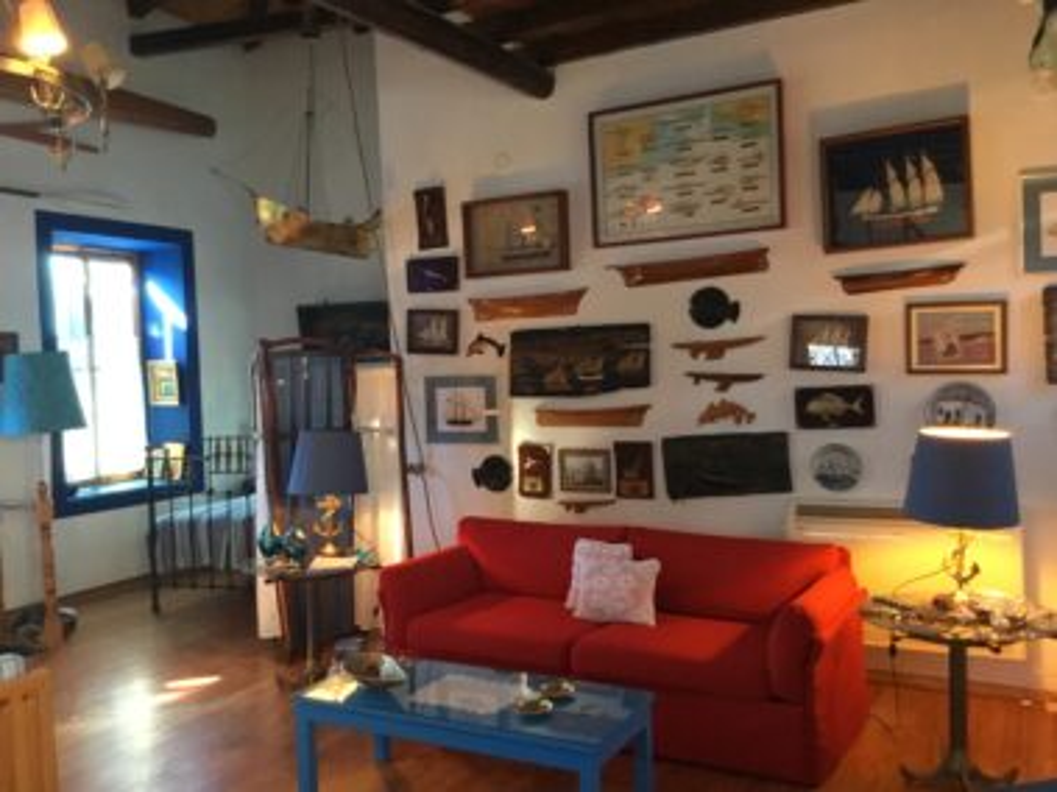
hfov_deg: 58.4
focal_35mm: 31
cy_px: 396
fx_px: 946
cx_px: 528
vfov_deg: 45.4
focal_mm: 3.3
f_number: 2.4
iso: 200
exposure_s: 1/17
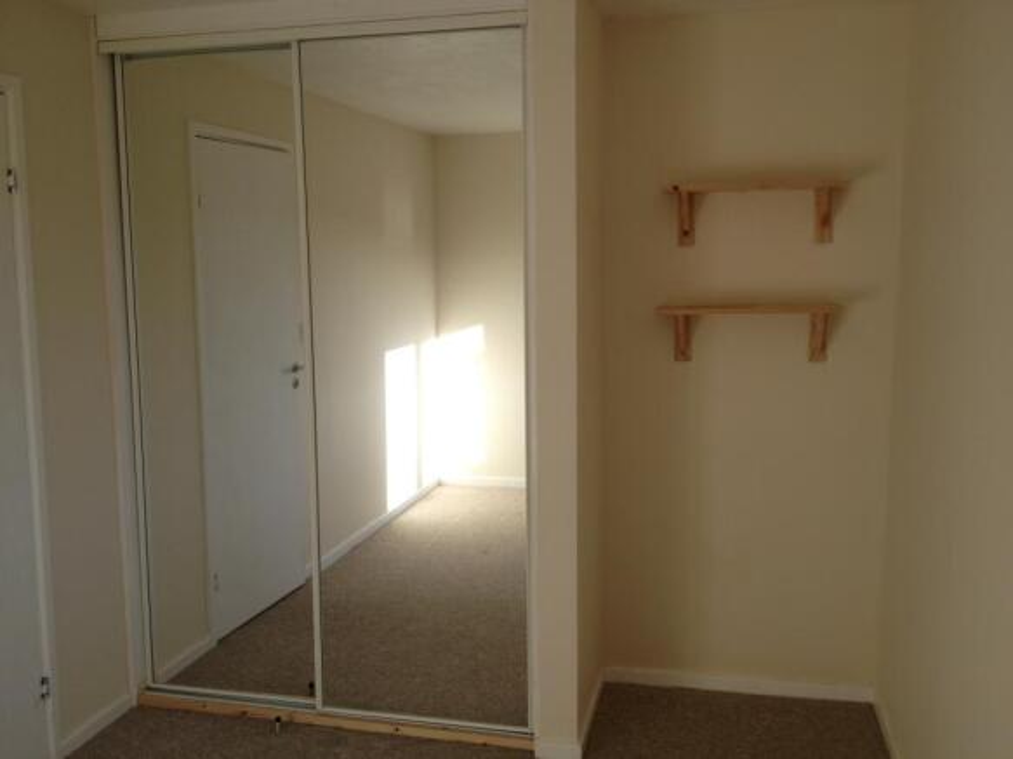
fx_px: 1024
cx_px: 506
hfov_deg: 52.6
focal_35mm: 35
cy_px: 380
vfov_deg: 40.7
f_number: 2.4
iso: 50
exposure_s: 1/326
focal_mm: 4.28
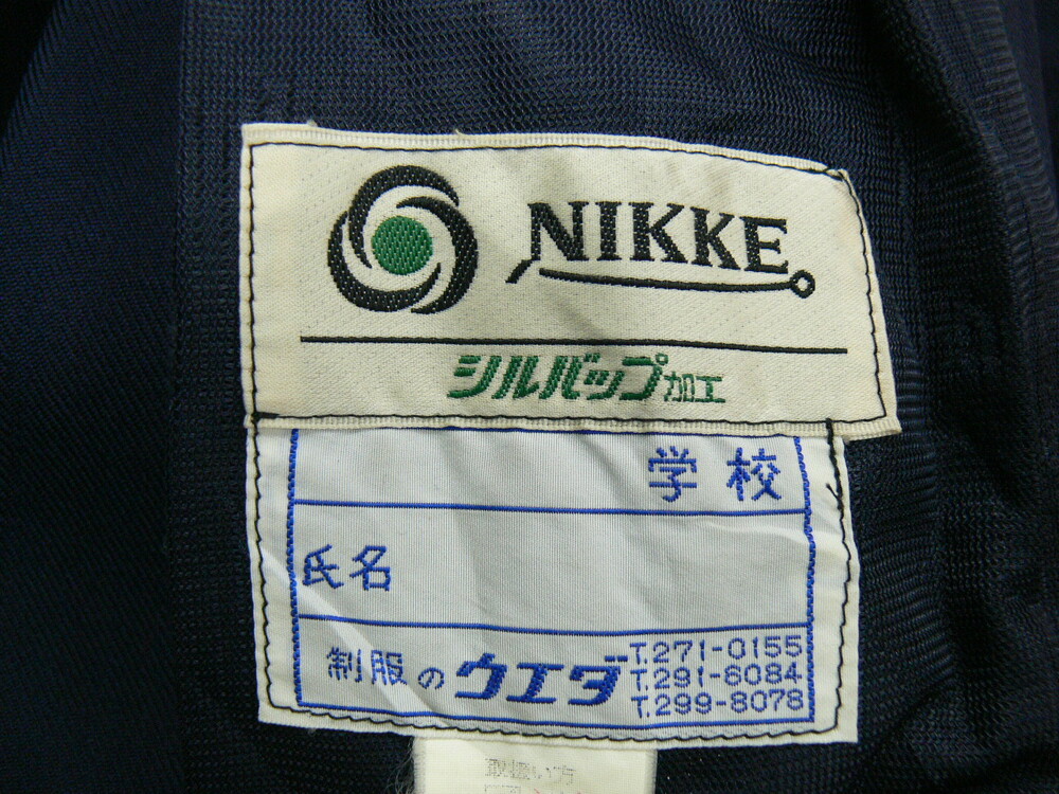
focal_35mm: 35
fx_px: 1071
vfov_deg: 40.7
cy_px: 397
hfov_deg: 52.6
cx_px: 530
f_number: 2.8
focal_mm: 7.4
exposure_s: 1/25
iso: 200
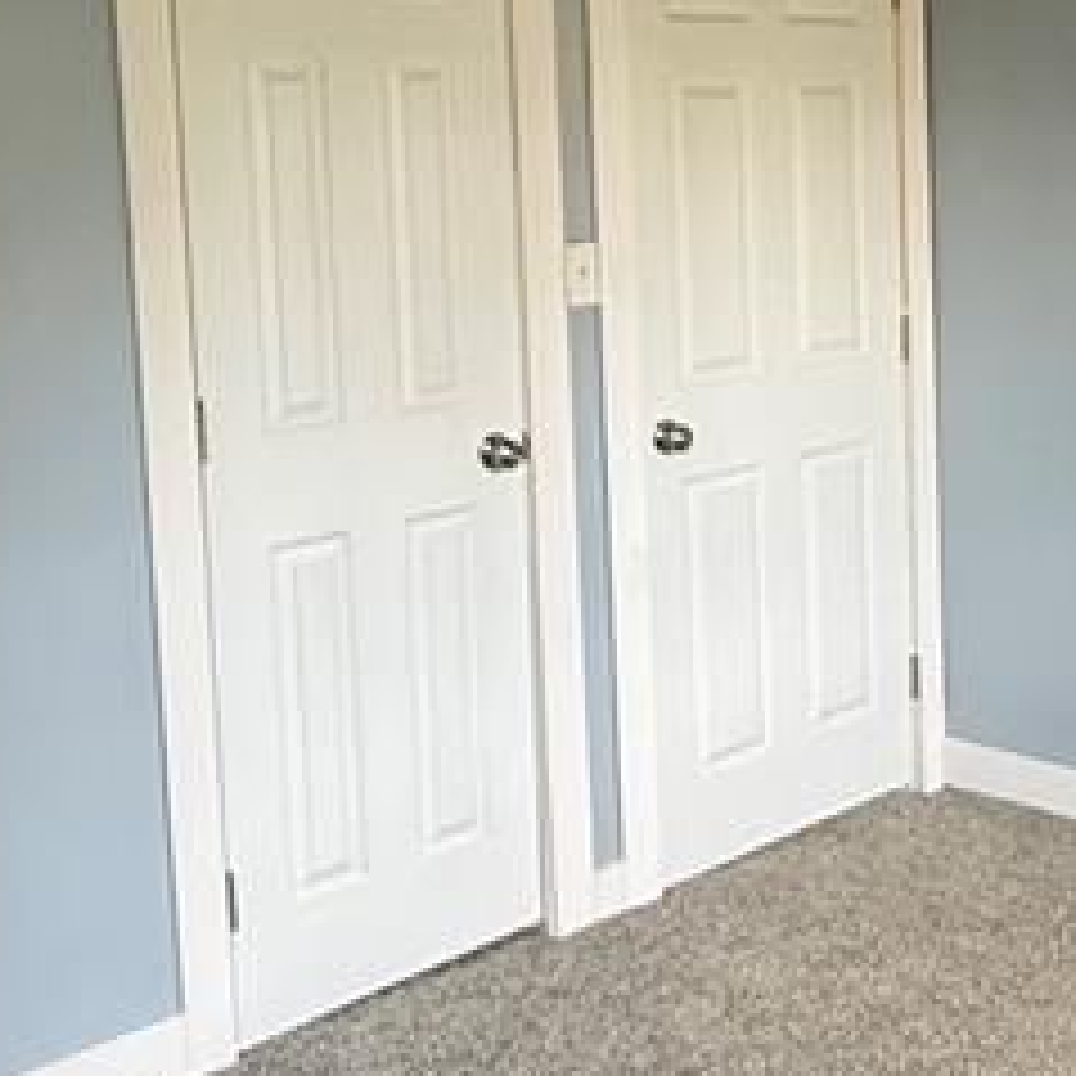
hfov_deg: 31.3
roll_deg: +1.0
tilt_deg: -6.4
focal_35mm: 53
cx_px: 873
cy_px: 315
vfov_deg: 31.8
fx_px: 1864
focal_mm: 2.22
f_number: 2.2
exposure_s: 1/99
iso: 200
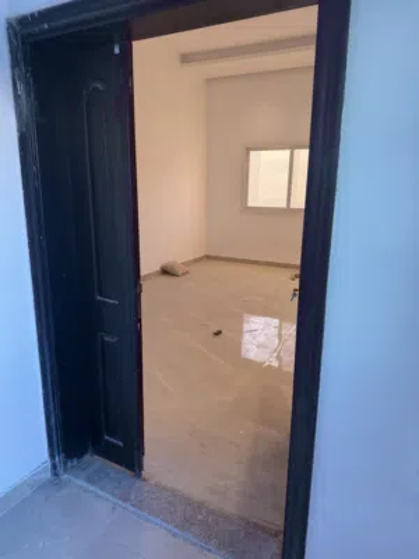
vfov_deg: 71.6
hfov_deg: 56.8
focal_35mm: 24
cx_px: 210
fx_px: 387
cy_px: 280
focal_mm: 6.76
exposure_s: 1/172
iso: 160
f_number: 1.78
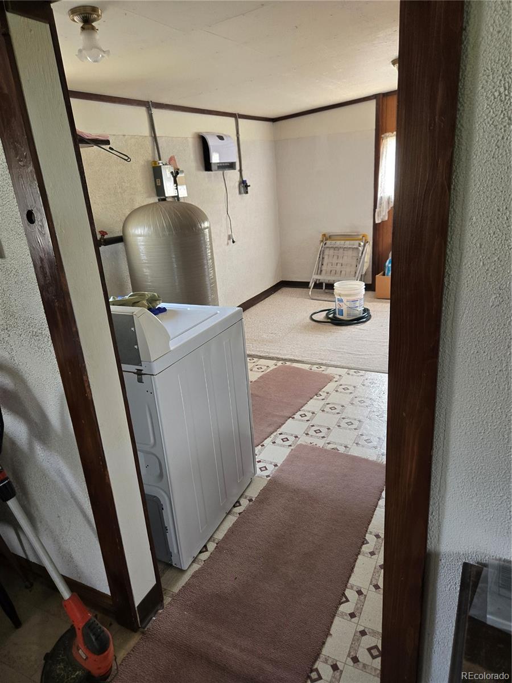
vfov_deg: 73.9
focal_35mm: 23
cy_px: 342
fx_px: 454
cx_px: 256
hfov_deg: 58.9
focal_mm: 5.4
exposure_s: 1/120
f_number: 1.8
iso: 250
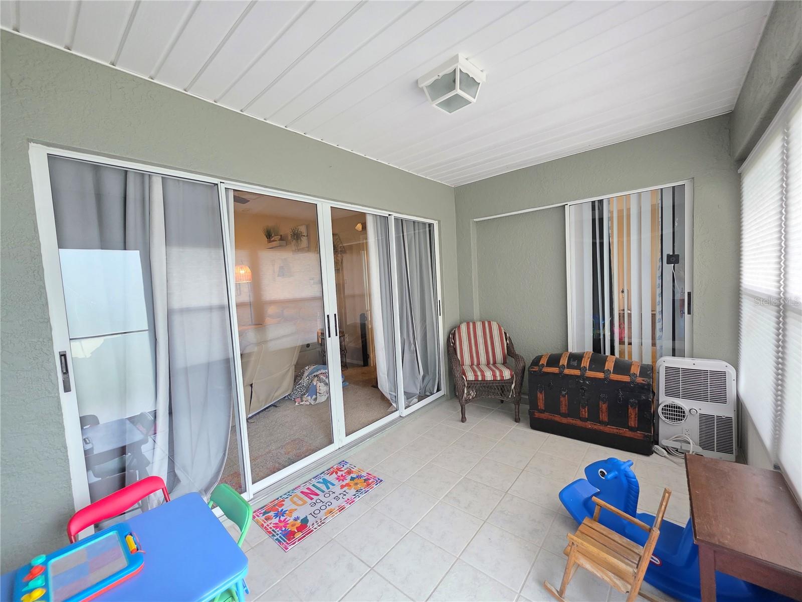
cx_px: 401
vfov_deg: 89.9
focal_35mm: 13
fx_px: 301
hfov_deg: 106.2
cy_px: 301
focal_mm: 2.2
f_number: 1.9
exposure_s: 1/240
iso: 500
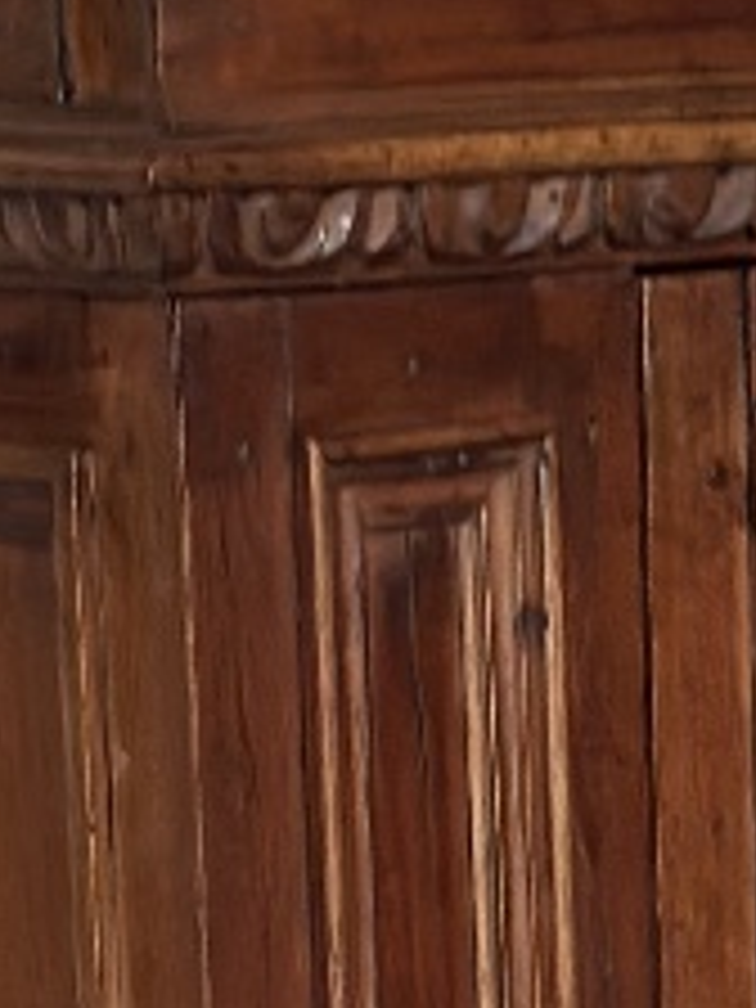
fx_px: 7484
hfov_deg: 5.8
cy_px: 1224
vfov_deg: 7.6
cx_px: 918
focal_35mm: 257
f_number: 1.78
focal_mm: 6.86
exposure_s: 1/60
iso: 200
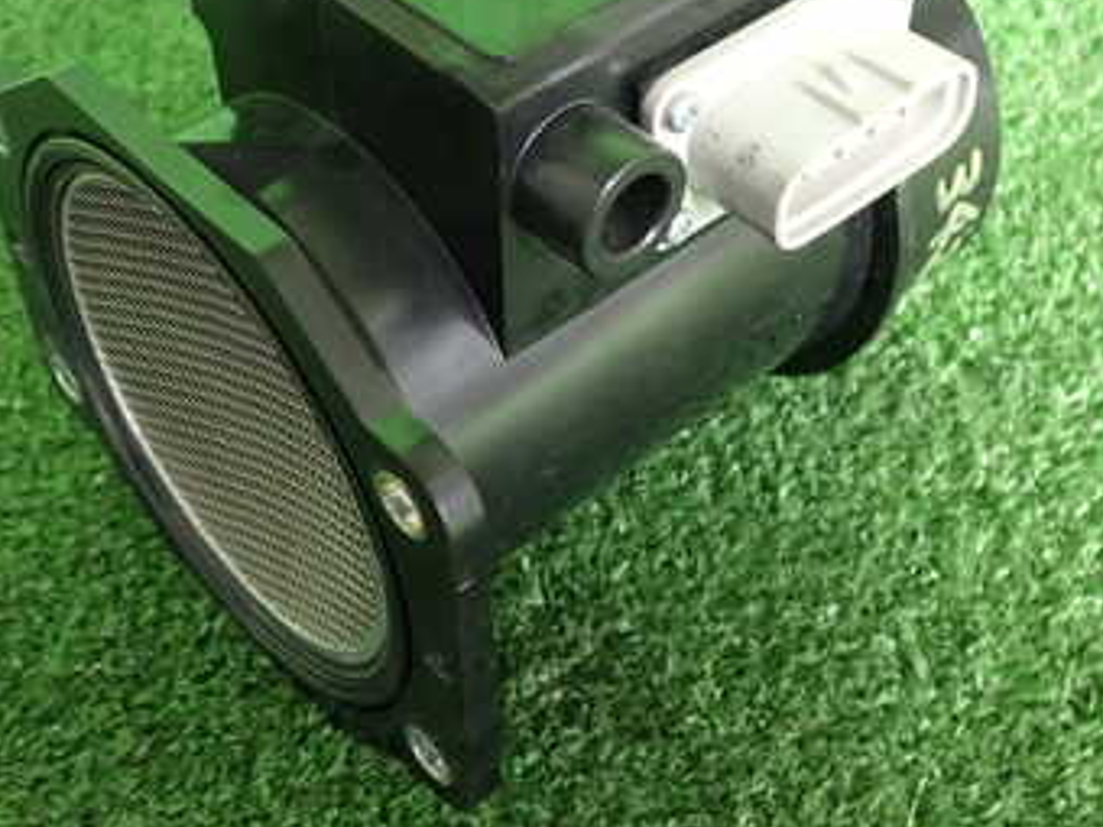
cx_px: 503
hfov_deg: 36.1
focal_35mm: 53
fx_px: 1689
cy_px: 292
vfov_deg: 27.4
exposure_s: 1/30
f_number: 2.3
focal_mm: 5.4
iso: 400
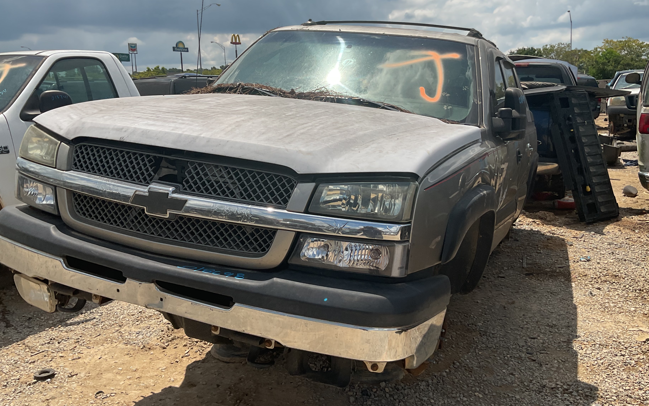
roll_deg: +2.9
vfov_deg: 37.2
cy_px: 184
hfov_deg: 56.7
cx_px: 333
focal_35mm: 34
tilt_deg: -8.9
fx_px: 601
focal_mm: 3
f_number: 1.8
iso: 16
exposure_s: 1/3125
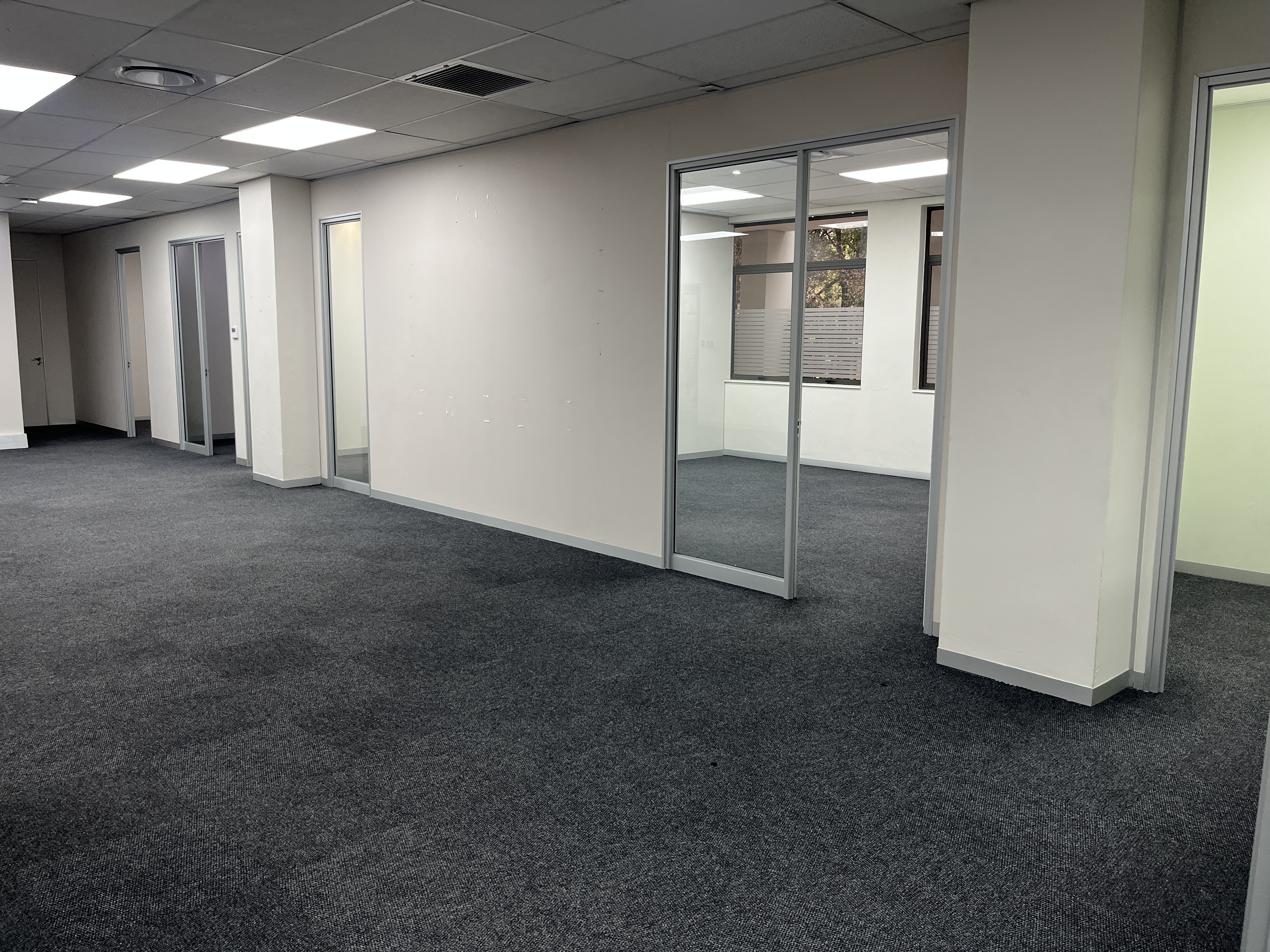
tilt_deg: -8.1
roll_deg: -0.5
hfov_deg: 67.3
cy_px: 476
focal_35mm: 26
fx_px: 954
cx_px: 635
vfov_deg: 53.1
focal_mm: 5.1
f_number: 1.6
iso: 125
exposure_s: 1/100
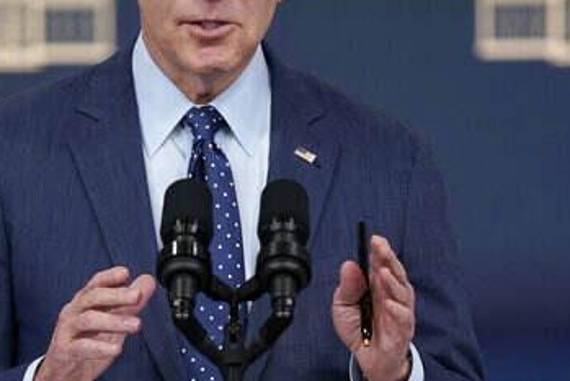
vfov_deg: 2.5
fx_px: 8696
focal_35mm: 549
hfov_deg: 3.8
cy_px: 284
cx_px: 216
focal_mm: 187
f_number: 2.8
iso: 800
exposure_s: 1/250
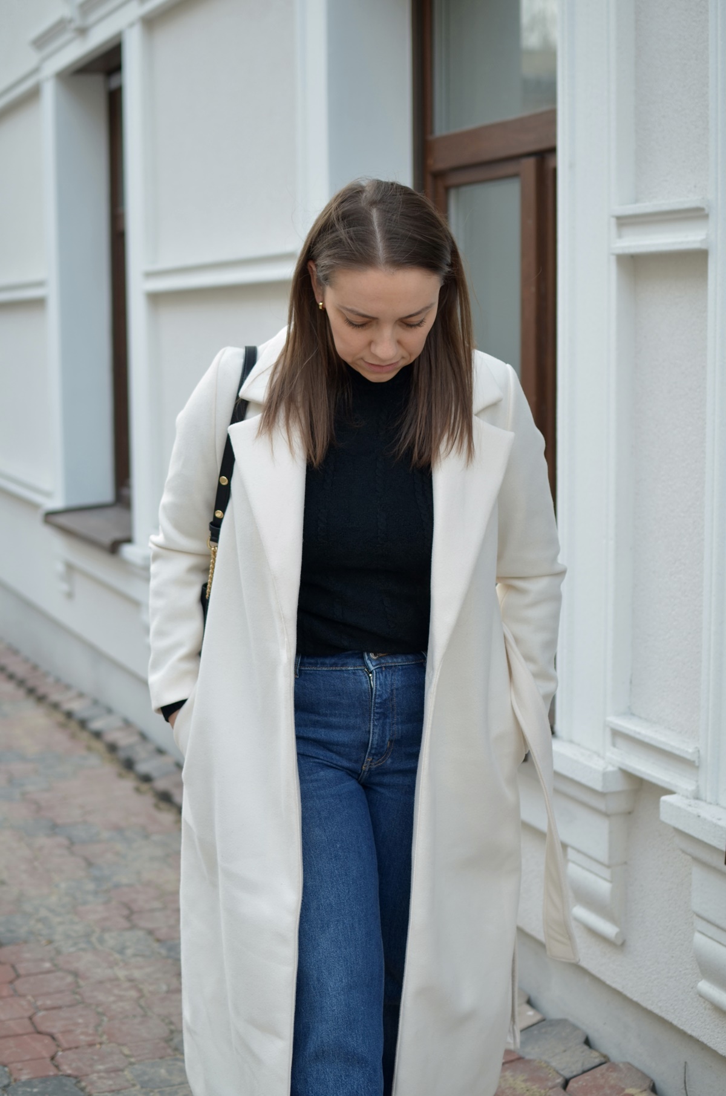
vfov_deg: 37.9
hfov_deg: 25.6
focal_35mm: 52
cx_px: 363
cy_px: 548
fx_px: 1595
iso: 100
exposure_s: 1/250
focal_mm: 35
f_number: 2.8
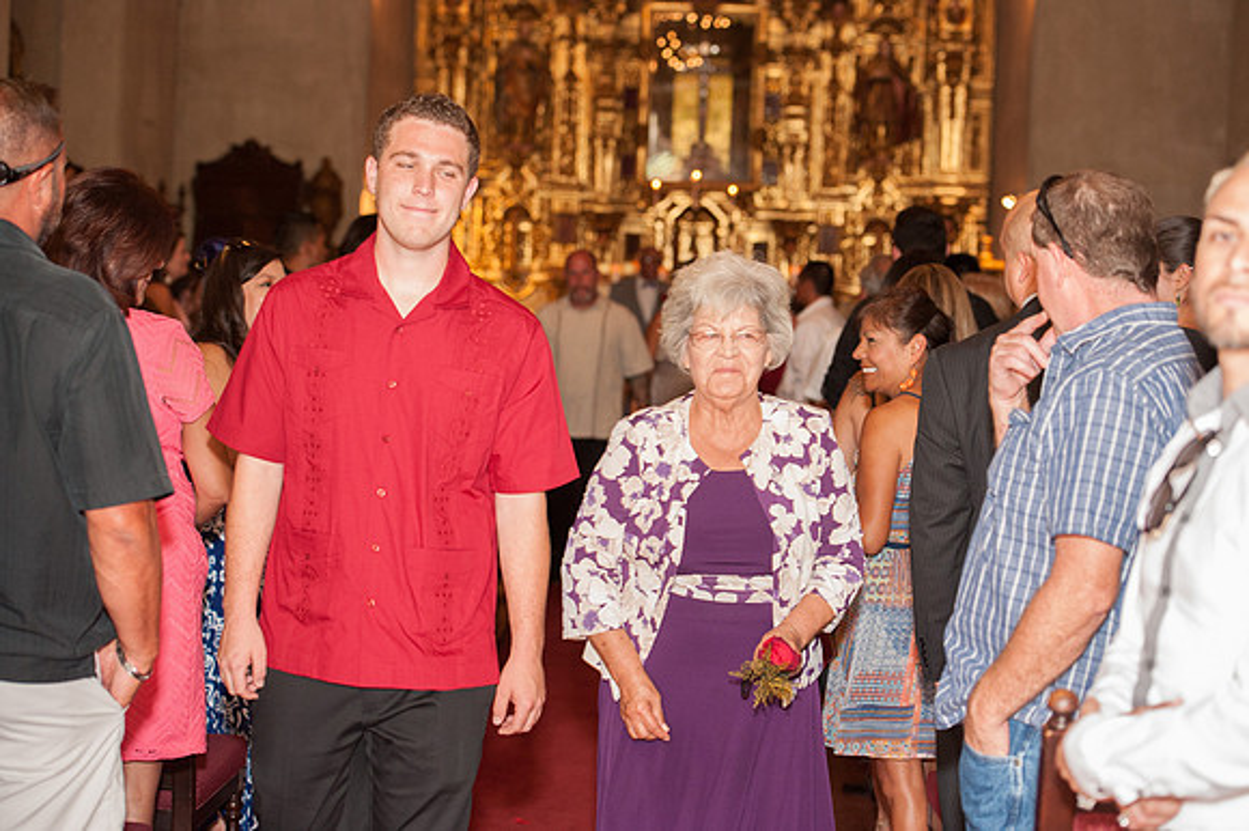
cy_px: 416
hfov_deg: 27.0
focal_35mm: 75
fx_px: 2601
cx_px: 624
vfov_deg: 18.2
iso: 2500
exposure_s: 1/100
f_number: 3.5
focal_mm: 75
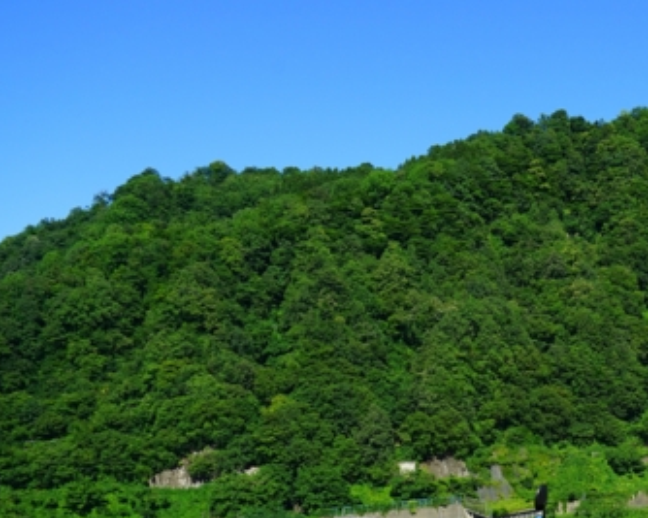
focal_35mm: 54
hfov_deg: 31.0
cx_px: 710
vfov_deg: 27.3
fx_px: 1035
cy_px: 440
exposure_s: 1/125
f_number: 9.5
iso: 100
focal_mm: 24
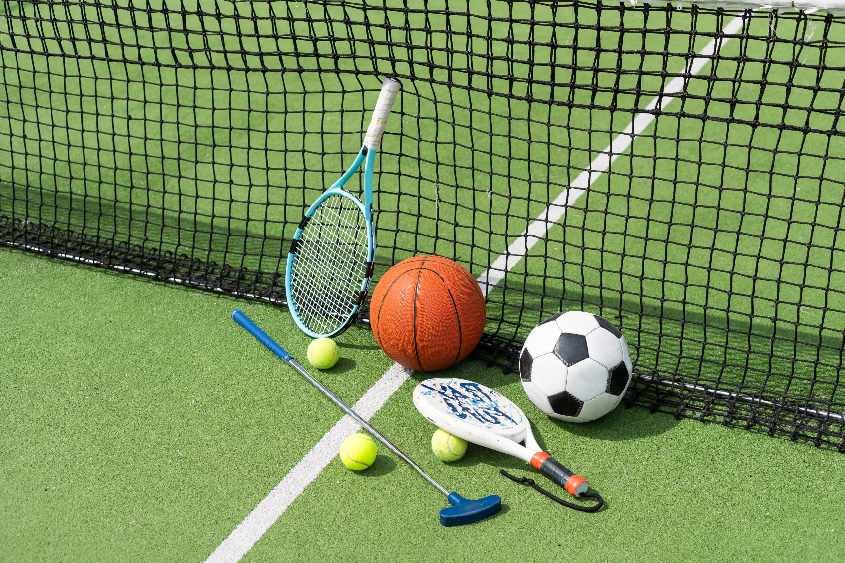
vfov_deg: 27.0
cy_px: 282
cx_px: 422
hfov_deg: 39.6
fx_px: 1174
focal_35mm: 50
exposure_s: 1/800
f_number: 4.5
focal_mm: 50
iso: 100
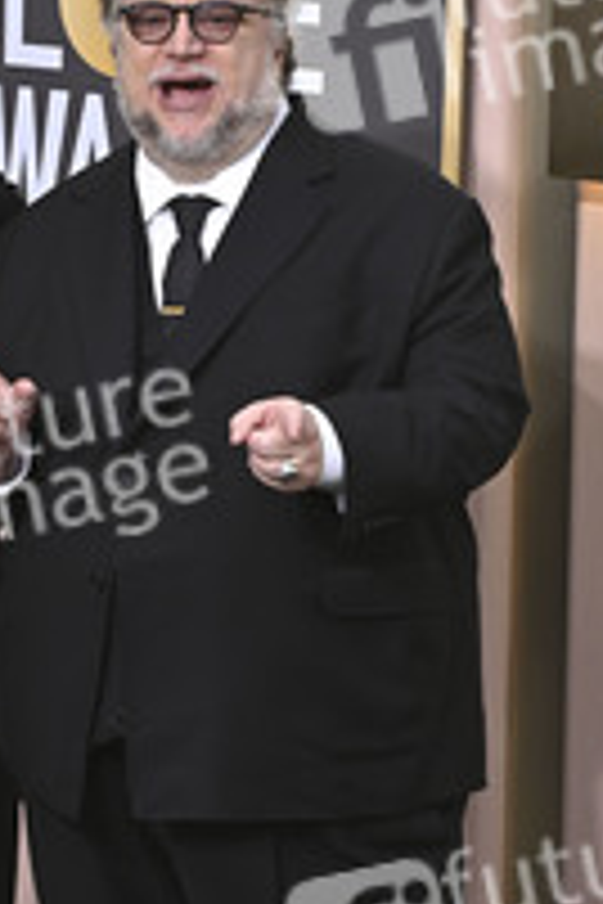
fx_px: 4748
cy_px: 702
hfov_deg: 7.3
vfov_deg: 10.9
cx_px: 108
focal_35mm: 189
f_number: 8
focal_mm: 95
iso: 800
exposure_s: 1/640
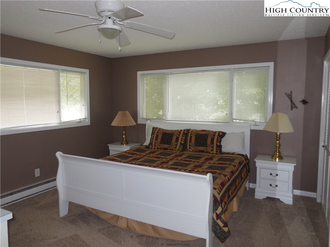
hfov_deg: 69.4
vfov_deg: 54.9
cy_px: 124
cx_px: 165
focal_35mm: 25
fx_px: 238
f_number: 3.1
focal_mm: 4.5
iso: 220
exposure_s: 1/25
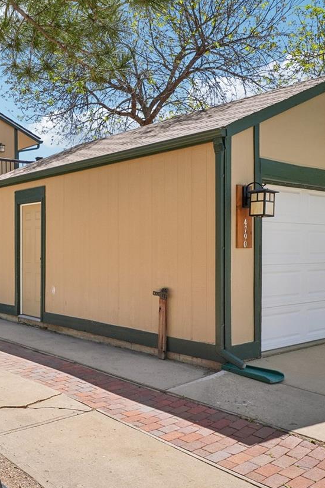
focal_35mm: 32
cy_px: 205
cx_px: 17
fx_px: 433
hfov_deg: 37.6
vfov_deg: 58.5
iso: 100
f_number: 8
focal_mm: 11
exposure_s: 1/250
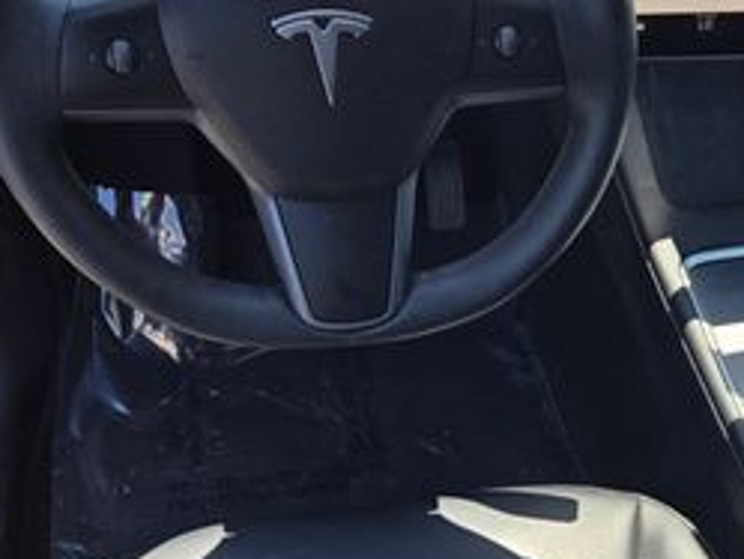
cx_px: 684
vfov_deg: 24.7
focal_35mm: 59
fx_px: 1269
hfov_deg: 31.0
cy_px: 383
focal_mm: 5.4
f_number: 1.8
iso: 25
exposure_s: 1/366
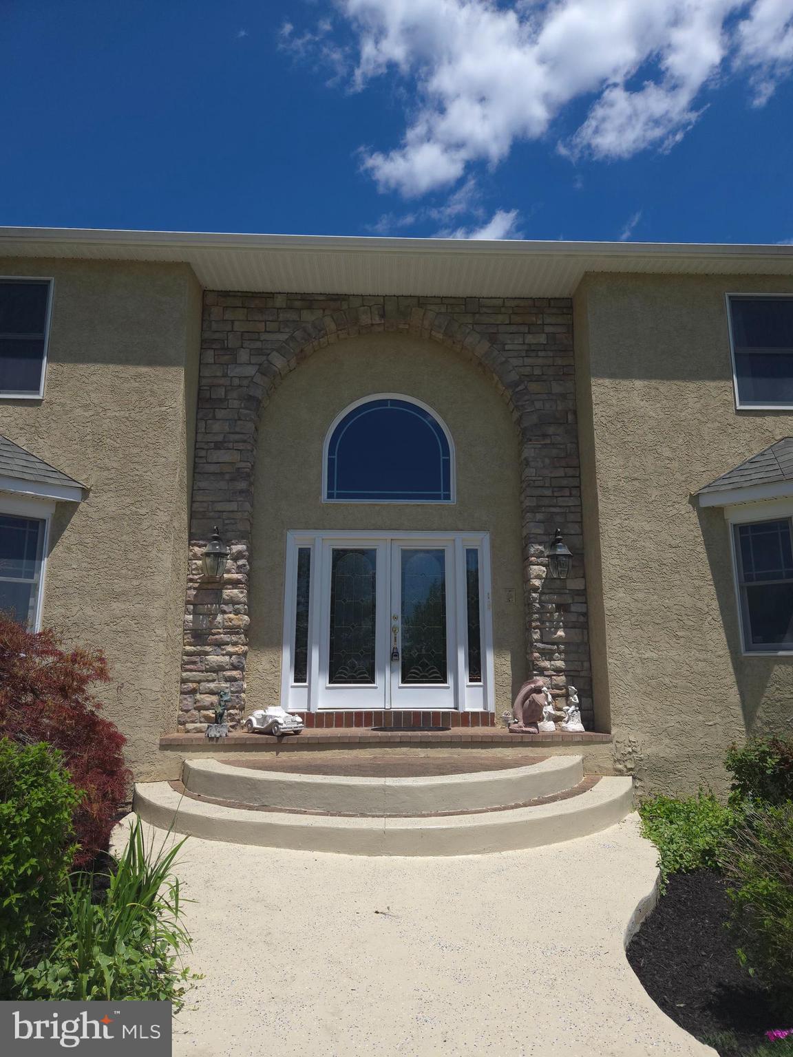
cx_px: 396
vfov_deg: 73.9
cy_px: 528
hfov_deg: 58.9
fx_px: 703
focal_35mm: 23
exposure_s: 1/3224
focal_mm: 5.4
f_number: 1.8
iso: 50
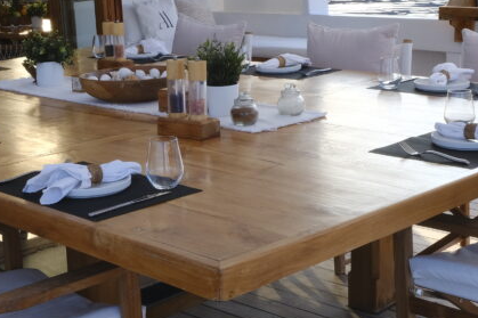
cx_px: 187
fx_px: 876
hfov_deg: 30.4
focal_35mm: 66
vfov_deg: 20.5
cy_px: 94
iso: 500
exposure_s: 1/26
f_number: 20
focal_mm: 18
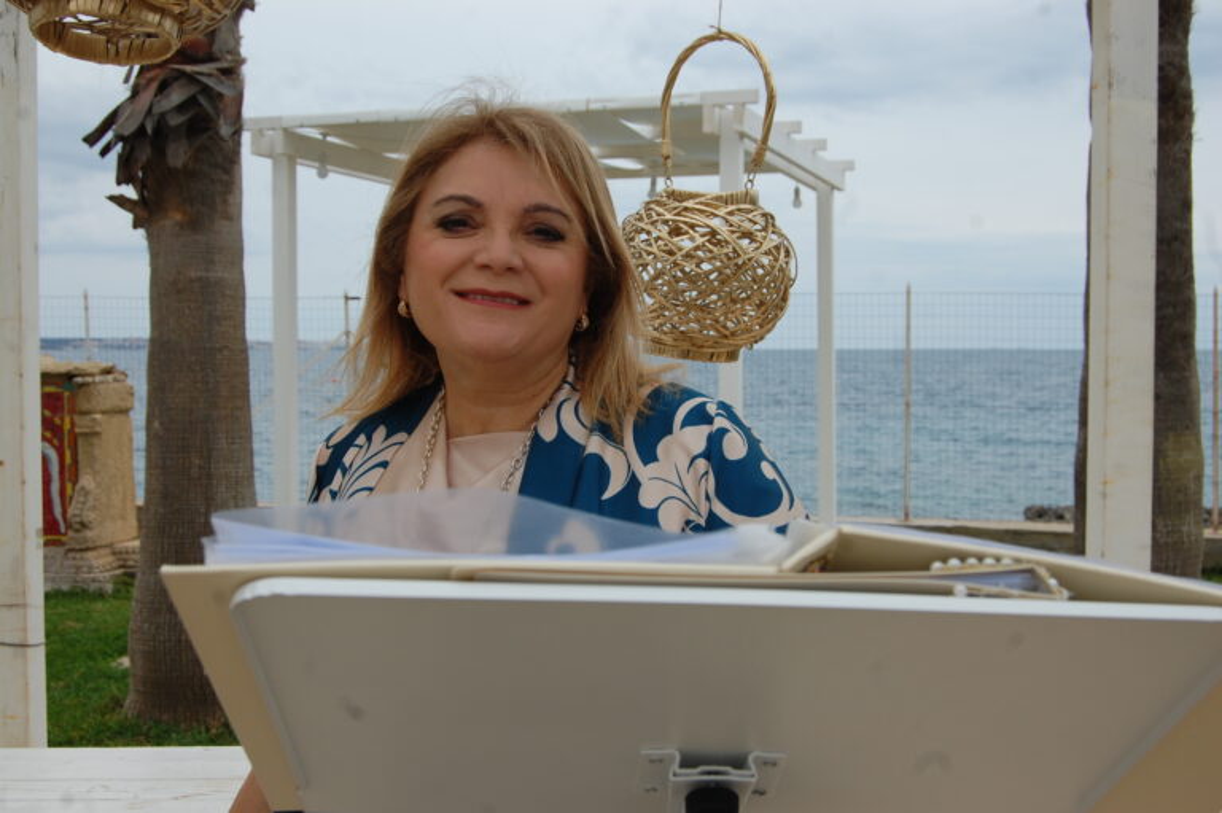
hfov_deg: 43.6
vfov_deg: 29.8
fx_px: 1526
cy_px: 406
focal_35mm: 45
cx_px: 611
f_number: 7.1
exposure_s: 1/200
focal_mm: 30
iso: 200
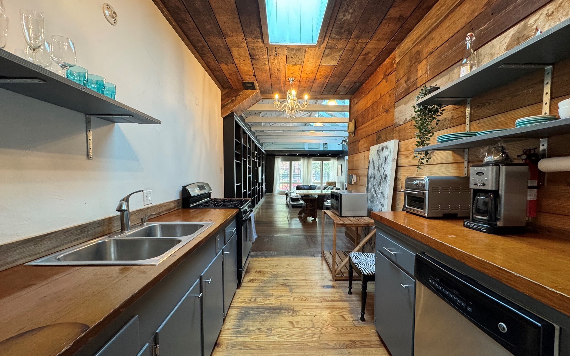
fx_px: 233
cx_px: 286
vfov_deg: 74.7
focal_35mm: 15
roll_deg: -0.1
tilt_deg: -3.2
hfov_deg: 101.5
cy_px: 188
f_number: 2.2
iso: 320
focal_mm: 2.22
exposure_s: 1/60
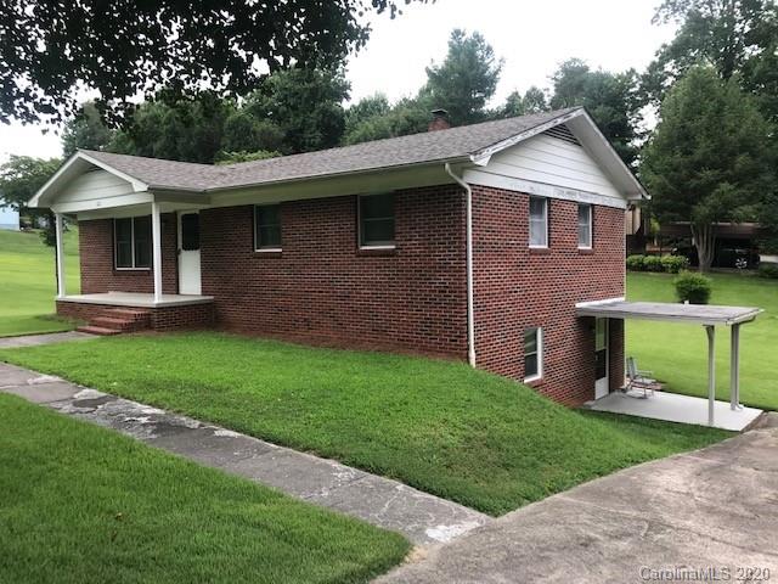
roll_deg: +0.6
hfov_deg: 63.4
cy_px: 292
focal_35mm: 28
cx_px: 389
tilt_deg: -1.7
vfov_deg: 49.7
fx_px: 629
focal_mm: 3.99
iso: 20
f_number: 1.8
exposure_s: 1/121
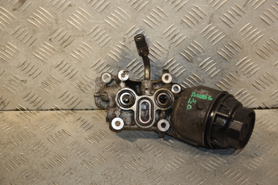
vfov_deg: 17.5
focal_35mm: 78
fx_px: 602
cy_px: 92
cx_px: 139
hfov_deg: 26.0
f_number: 5
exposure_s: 1/200
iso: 800
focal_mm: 52
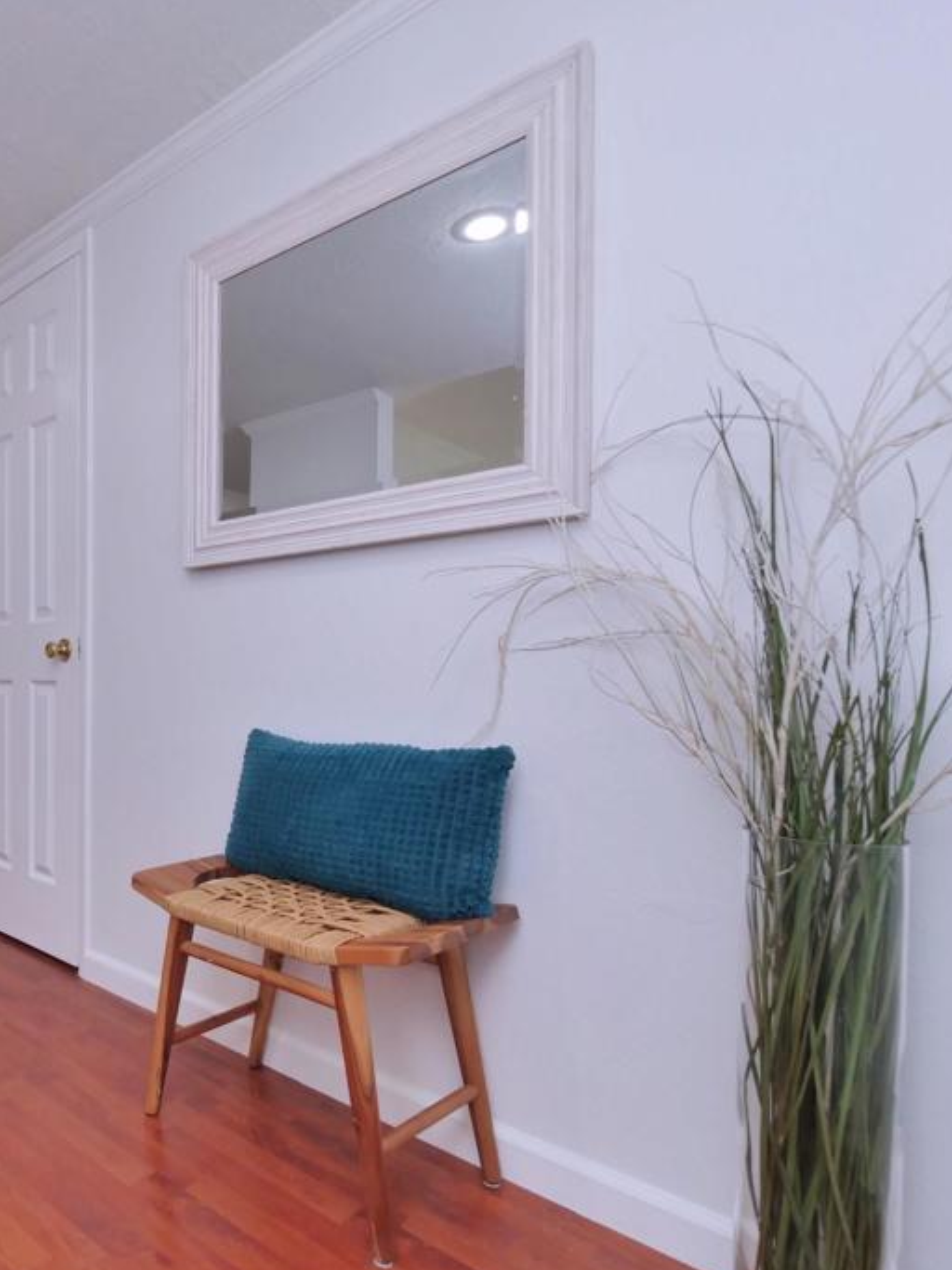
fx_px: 770
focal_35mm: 21
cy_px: 695
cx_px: 171
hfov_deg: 57.9
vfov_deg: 78.8
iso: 800
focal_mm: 7
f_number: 5
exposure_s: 1/160
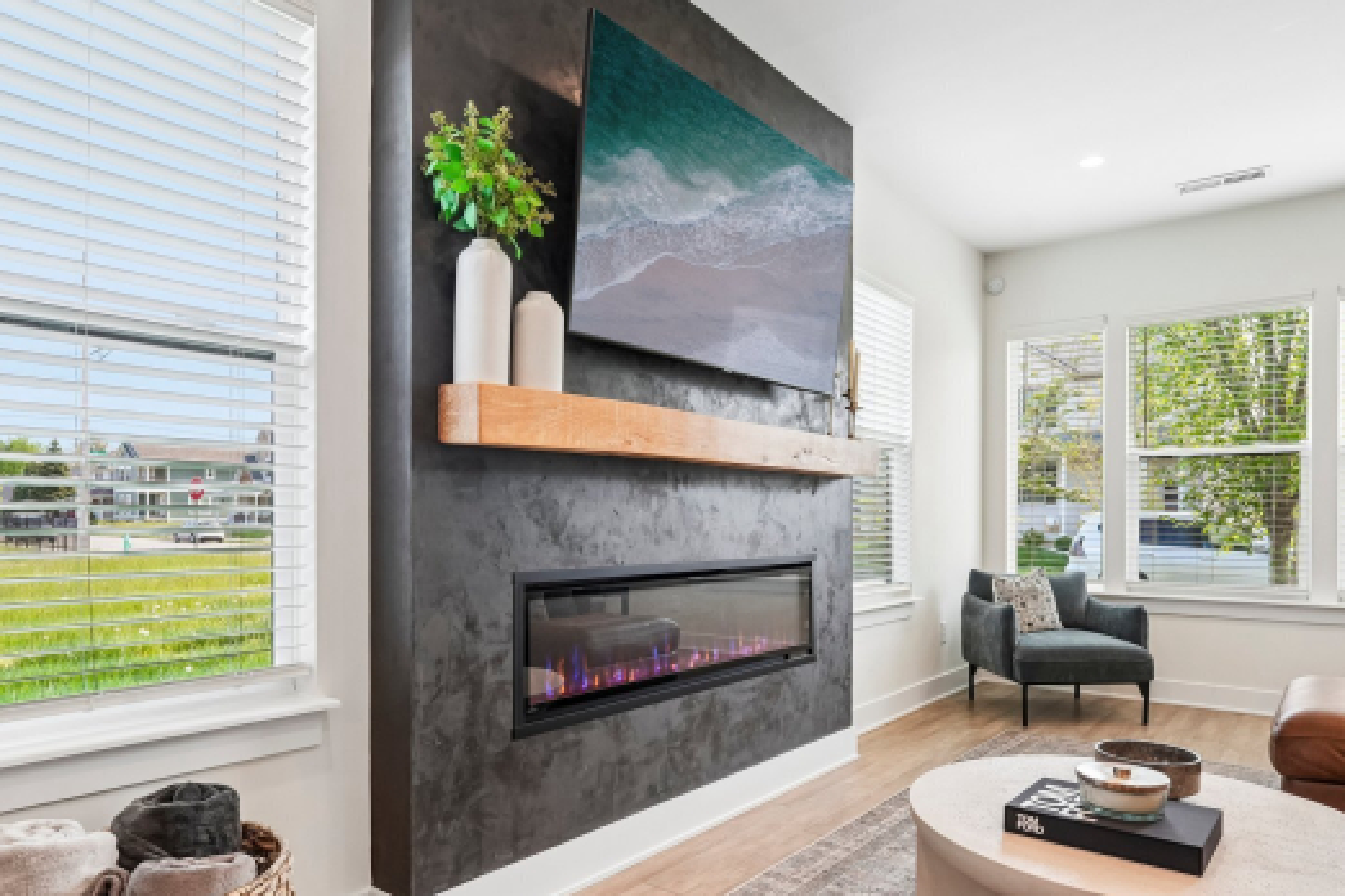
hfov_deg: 76.1
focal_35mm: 23
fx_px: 859
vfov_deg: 54.9
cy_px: 507
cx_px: 678
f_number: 8
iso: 320
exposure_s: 1/30
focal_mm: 16
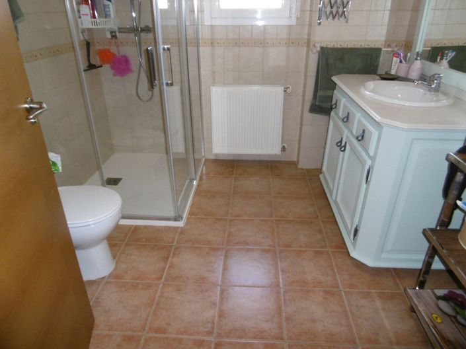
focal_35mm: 24
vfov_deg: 56.8
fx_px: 323
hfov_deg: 71.6
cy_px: 174
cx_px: 233
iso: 200
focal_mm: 4.3
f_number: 3.1
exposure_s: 1/60
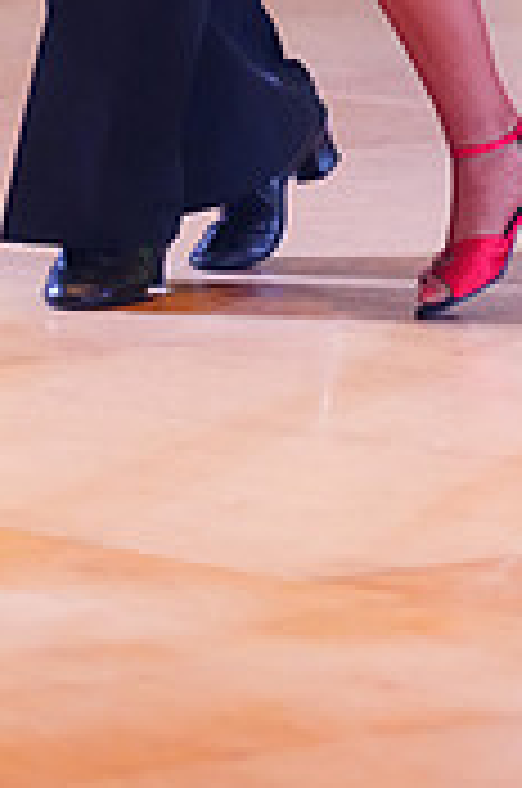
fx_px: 9869
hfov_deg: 3.0
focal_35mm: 452
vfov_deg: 4.5
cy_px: -329
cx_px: 290
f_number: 2.8
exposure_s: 1/400
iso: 5000
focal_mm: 136
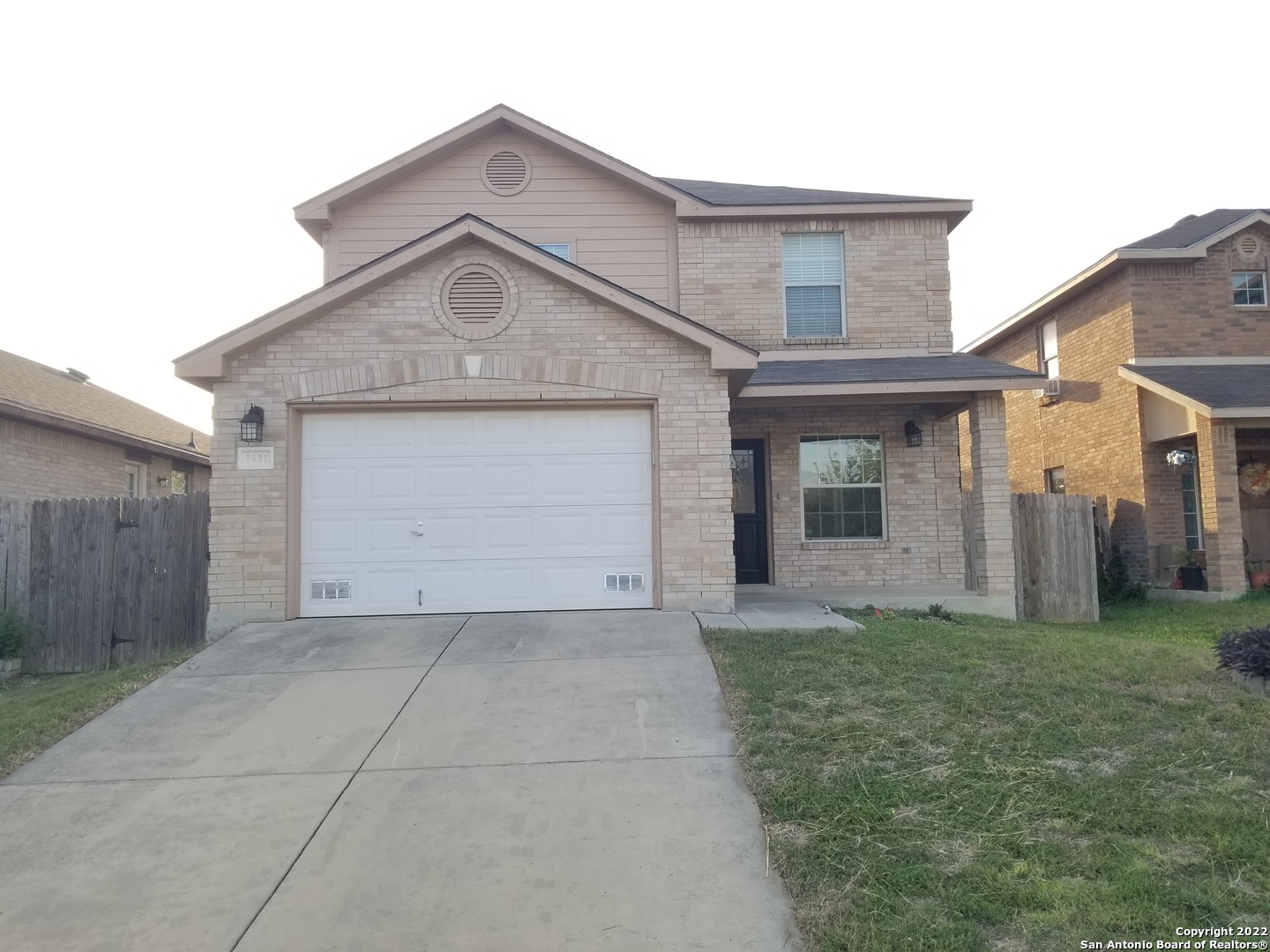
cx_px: 635
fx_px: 954
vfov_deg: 53.1
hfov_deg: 67.3
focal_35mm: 26
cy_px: 476
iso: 50
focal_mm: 4.3
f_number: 1.7
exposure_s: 1/532
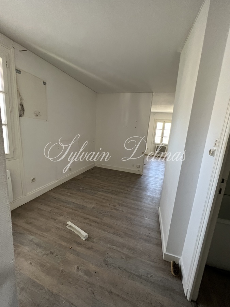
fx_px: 115
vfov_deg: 106.2
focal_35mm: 13
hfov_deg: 89.9
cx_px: 115
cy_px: 154
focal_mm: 1.57
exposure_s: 1/88
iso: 250
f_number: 1.8
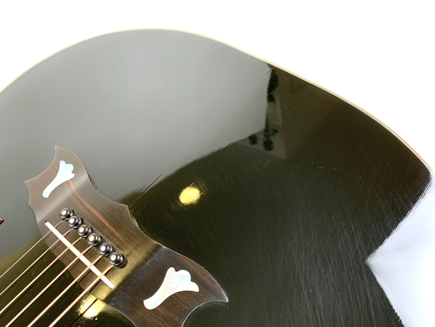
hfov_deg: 67.3
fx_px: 327
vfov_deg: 53.1
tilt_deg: -73.5
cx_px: 218
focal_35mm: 26
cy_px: 164
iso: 125
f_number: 1.8
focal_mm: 4.25
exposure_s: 1/50
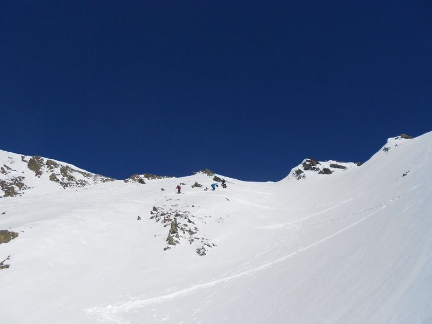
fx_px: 324
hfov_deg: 67.3
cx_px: 216
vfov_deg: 53.1
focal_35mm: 26
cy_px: 162
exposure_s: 1/500
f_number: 8
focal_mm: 4.6
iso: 80
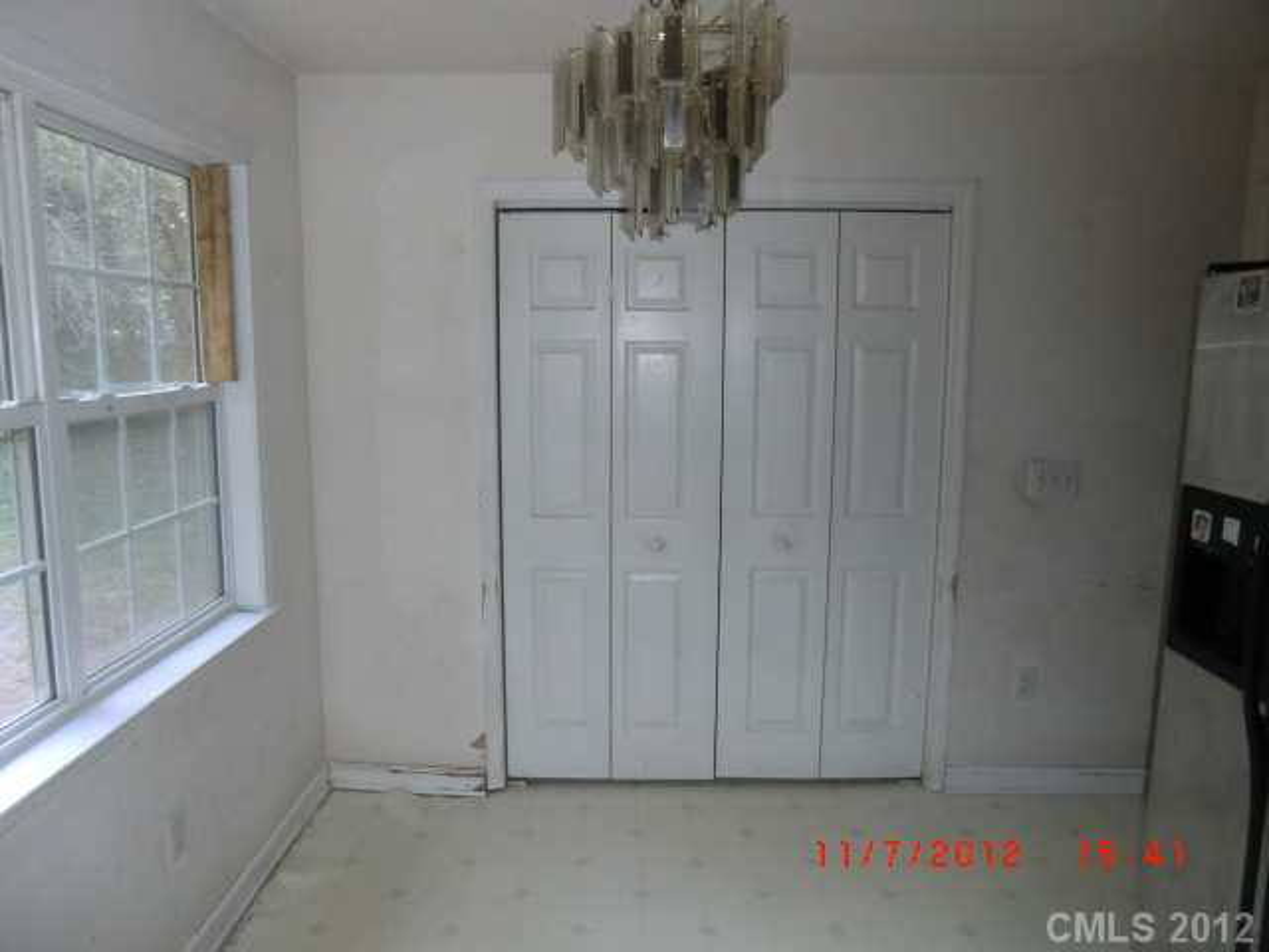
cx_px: 634
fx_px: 880
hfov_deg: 71.6
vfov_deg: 56.8
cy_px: 476
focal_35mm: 24
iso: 400
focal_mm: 4.3
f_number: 3.2
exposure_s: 1/60
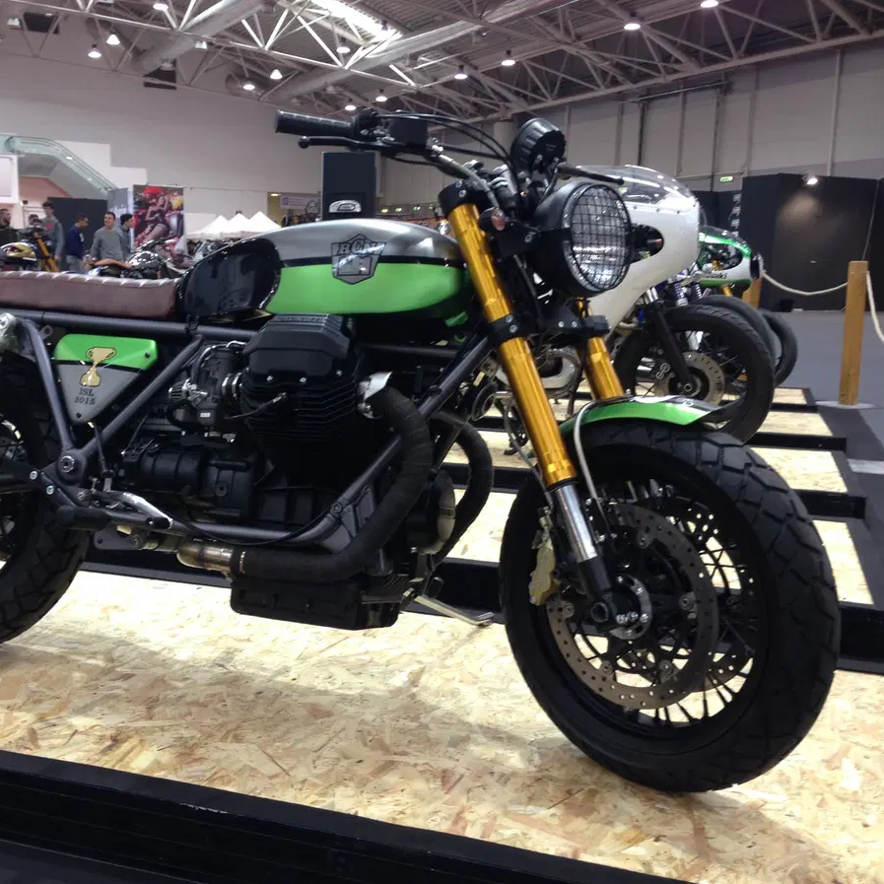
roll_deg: -0.3
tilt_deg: -11.2
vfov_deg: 42.8
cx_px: 370
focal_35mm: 39
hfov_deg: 42.7
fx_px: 1127
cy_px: 442
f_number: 2.4
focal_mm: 4.12
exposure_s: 1/20
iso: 64
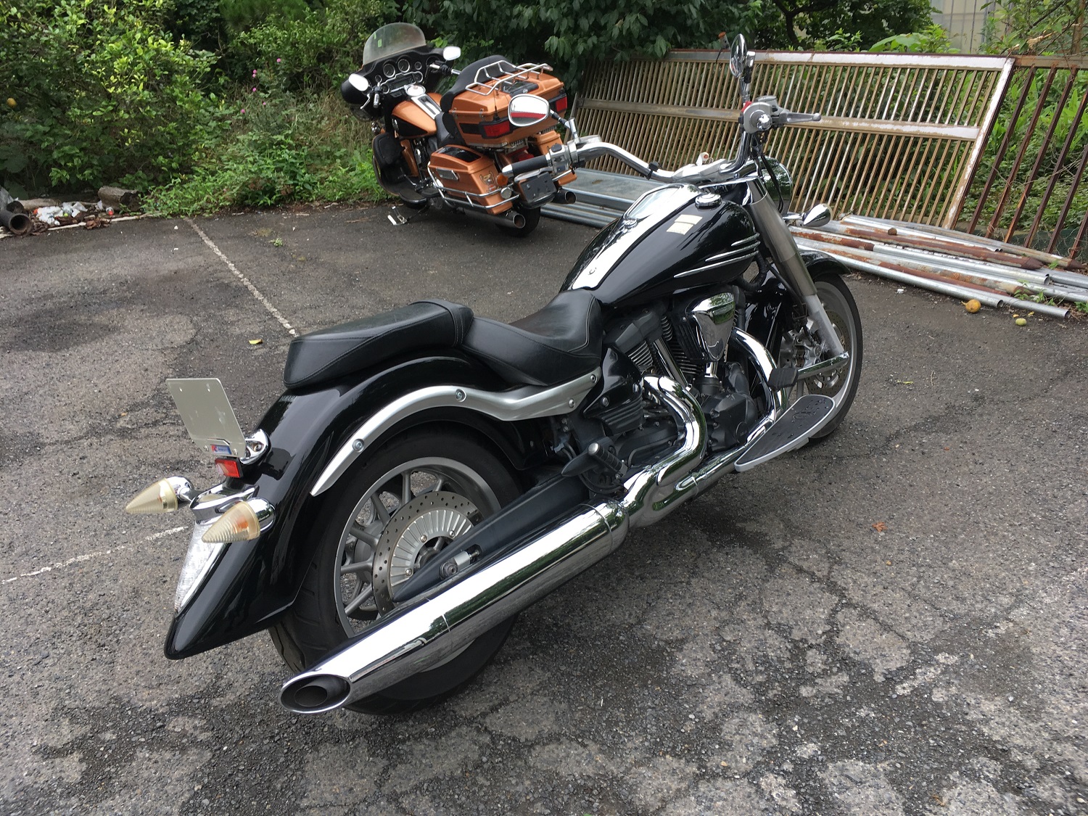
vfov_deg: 48.2
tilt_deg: -23.6
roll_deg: +4.0
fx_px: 911
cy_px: 408
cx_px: 544
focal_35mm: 29
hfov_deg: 61.7
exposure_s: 1/309
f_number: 2.2
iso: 25
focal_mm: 4.15
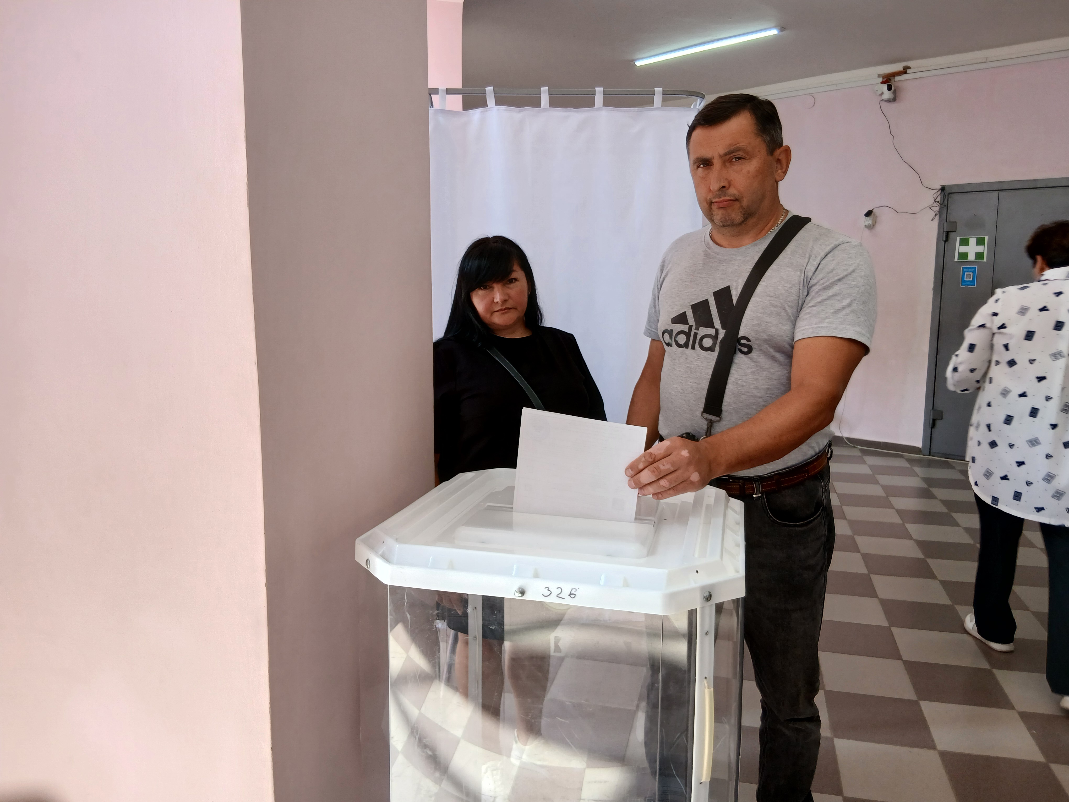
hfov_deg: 67.3
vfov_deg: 53.1
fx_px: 803
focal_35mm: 26
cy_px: 401
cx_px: 534
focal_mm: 3.98
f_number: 1.8
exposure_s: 1/50
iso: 50
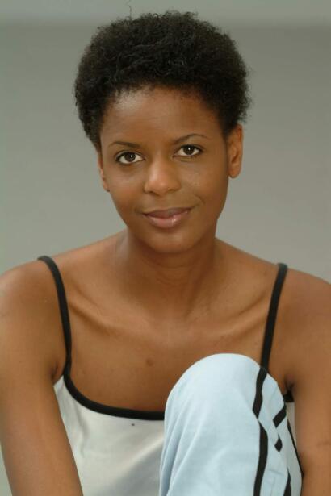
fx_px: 2379
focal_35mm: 172
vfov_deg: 11.9
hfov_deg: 8.0
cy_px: 248
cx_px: 166
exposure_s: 1/125
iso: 100
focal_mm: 115
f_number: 4
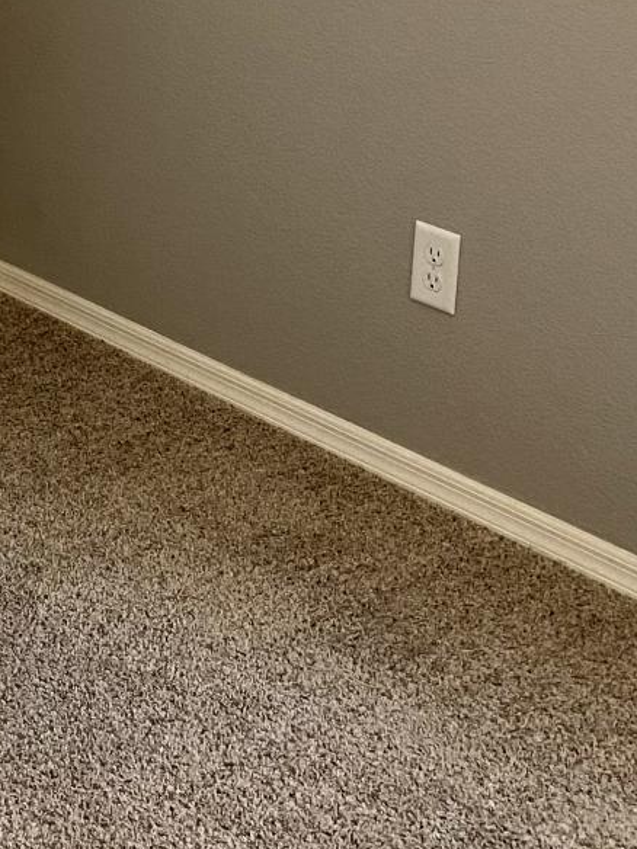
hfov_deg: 15.4
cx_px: -294
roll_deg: -1.4
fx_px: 2184
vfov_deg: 20.4
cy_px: -214
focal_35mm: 89
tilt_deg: -8.3
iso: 100
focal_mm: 4.25
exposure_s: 1/60
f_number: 1.8
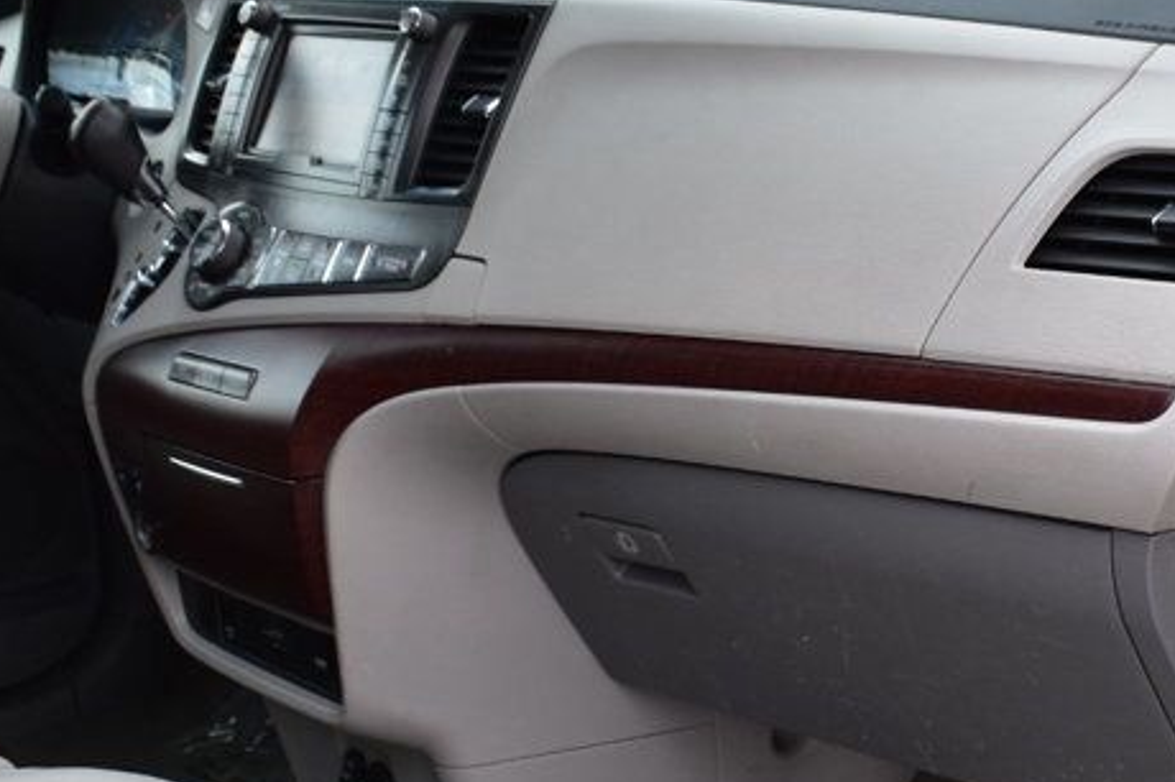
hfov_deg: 28.3
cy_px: 463
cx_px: 899
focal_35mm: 70
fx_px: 2287
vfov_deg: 19.4
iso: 400
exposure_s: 1/50
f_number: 8
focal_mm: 21
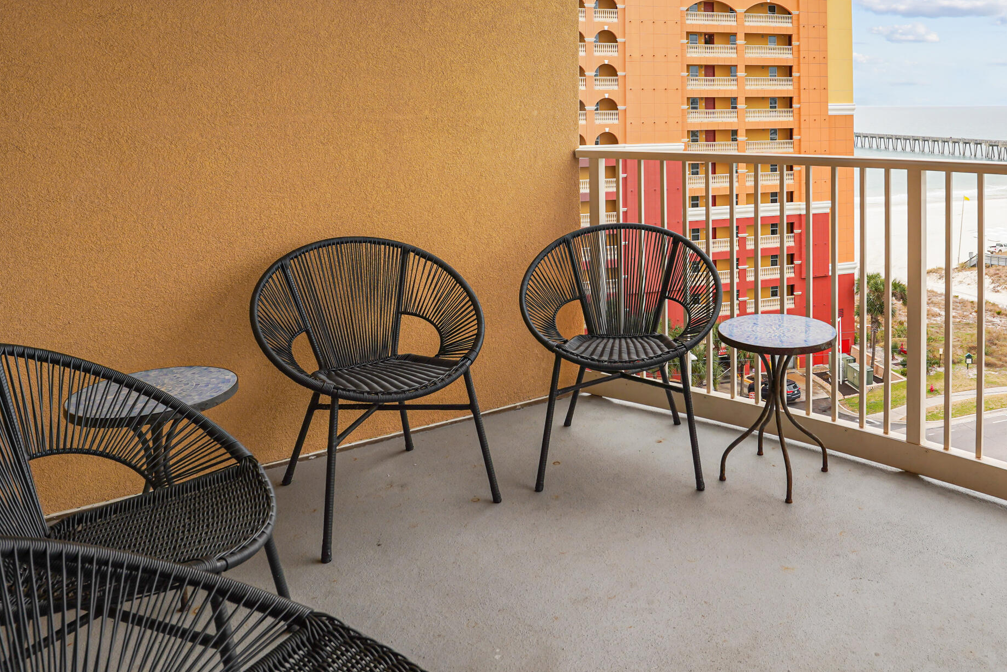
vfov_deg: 47.5
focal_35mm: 26
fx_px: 727
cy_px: 158
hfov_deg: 67.9
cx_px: 654
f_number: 5.6
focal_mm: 16
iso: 160
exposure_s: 1/400
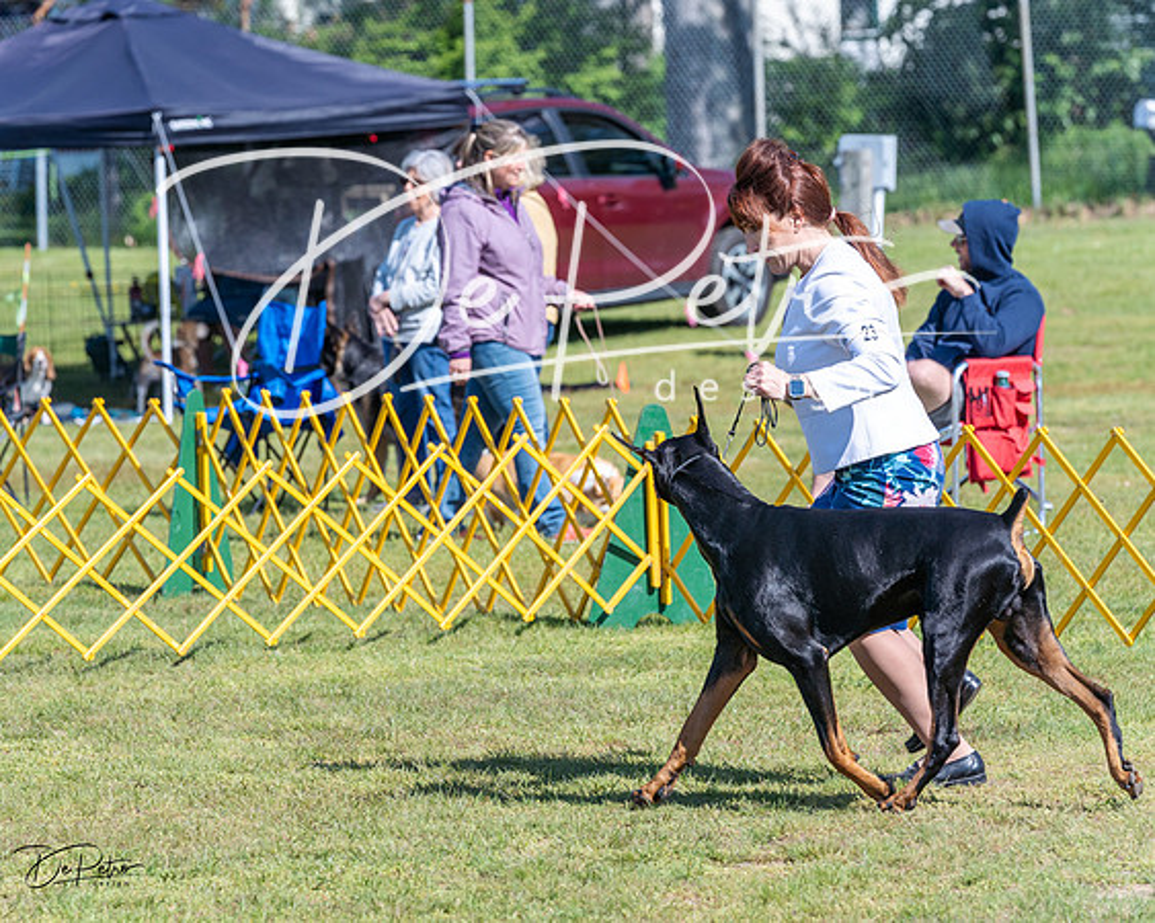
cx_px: 554
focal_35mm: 220
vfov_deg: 7.0
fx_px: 7504
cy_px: 462
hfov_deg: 8.8
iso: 400
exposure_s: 1/1250
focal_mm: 195
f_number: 6.3
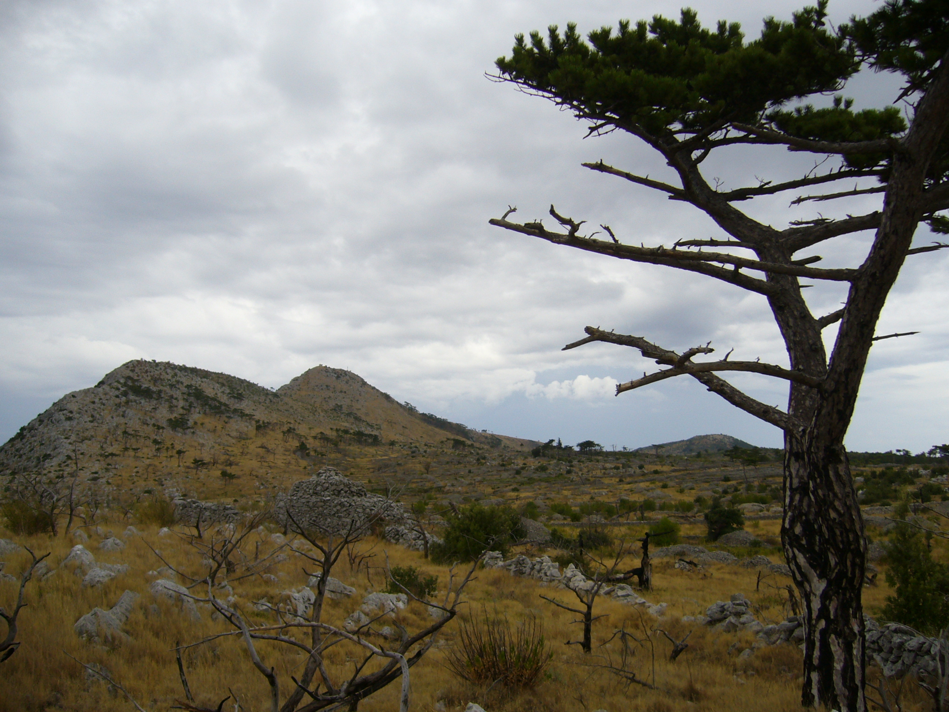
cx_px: 474
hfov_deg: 52.6
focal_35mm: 35
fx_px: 960
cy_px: 356
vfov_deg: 40.7
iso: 80
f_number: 2.8
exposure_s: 1/200
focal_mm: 5.8
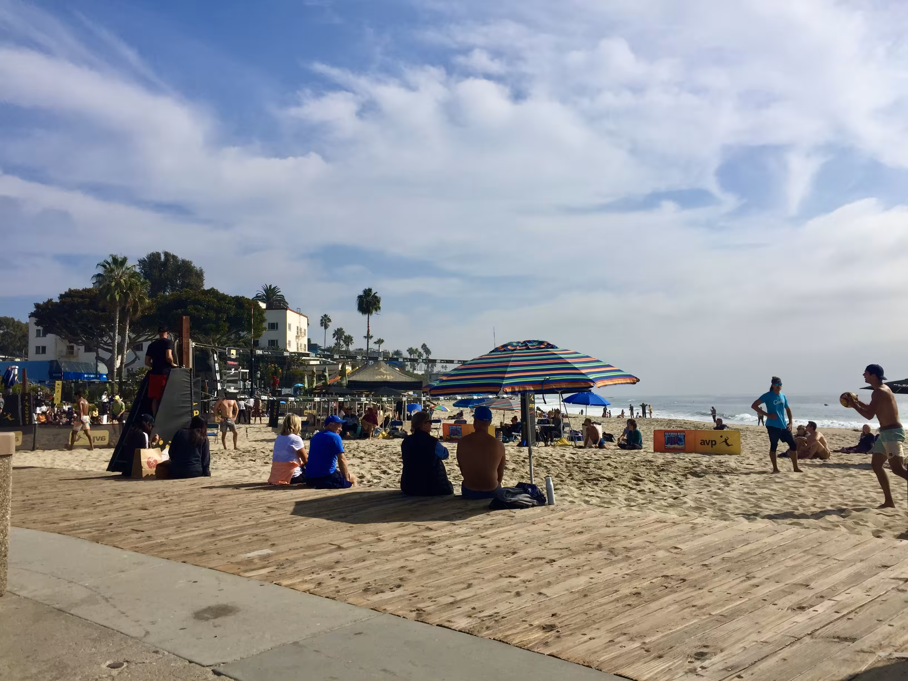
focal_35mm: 29
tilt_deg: +4.1
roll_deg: -1.0
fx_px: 761
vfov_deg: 48.2
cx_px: 454
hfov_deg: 61.7
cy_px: 340
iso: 32
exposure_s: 1/4950
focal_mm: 4.15
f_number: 2.2
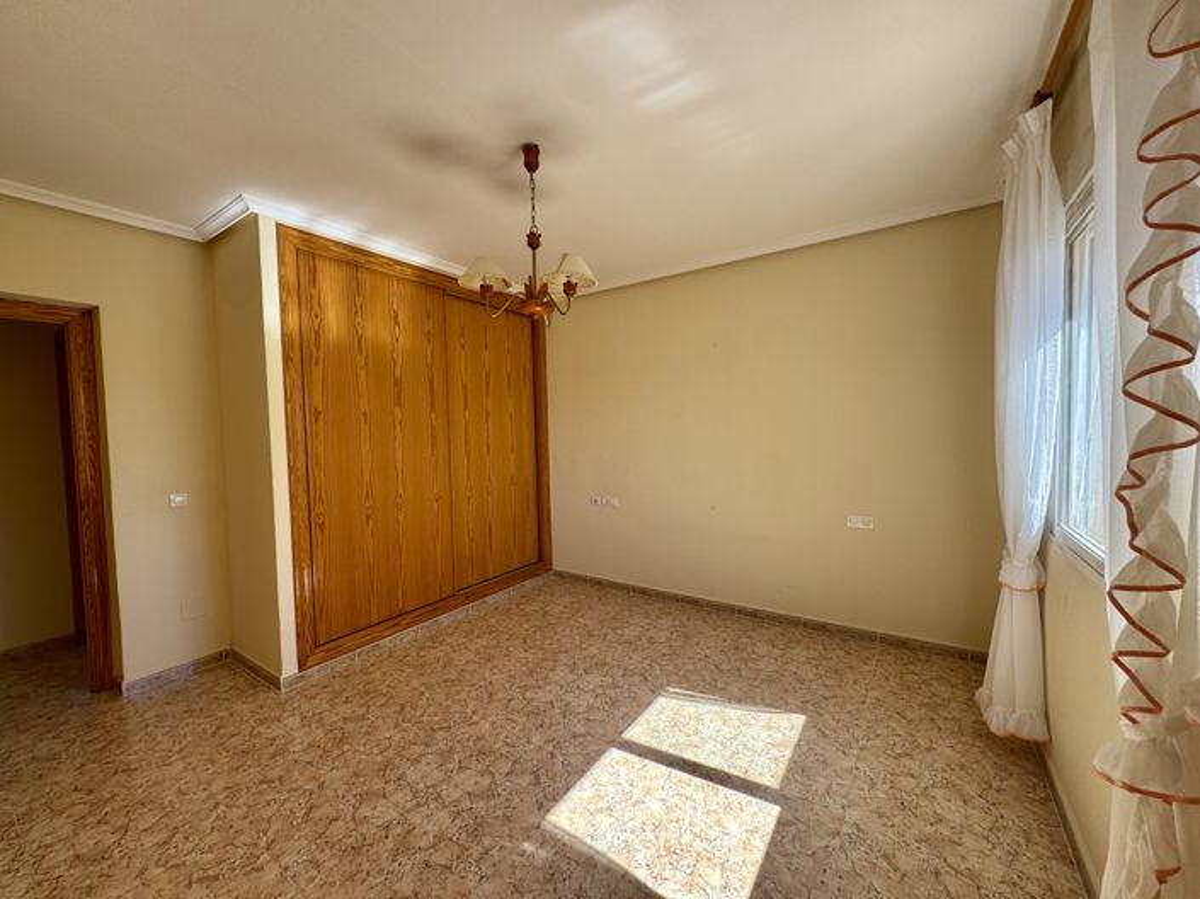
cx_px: 600
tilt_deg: -2.7
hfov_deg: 102.1
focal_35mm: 14
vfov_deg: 85.6
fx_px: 485
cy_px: 450
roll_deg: +1.2
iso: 40
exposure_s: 1/196
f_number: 2.2
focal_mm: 2.22
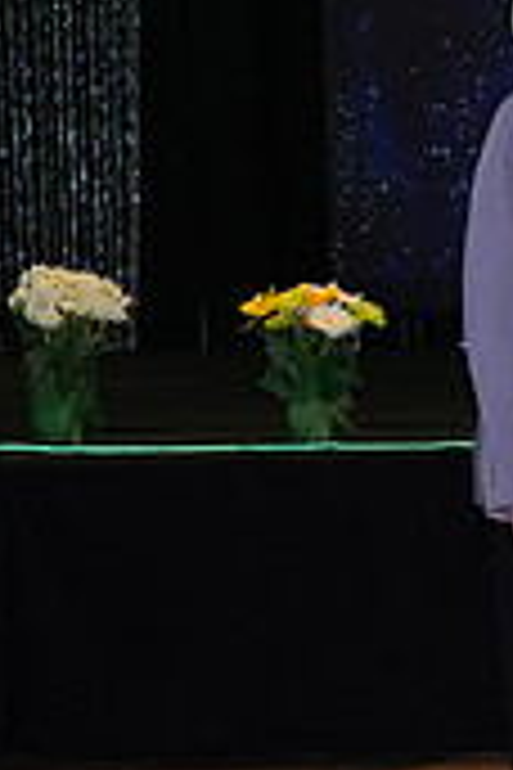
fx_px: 2543
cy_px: 399
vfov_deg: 17.2
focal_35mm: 119
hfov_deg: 10.6
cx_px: 1030
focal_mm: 35
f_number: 4
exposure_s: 1/200
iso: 2000
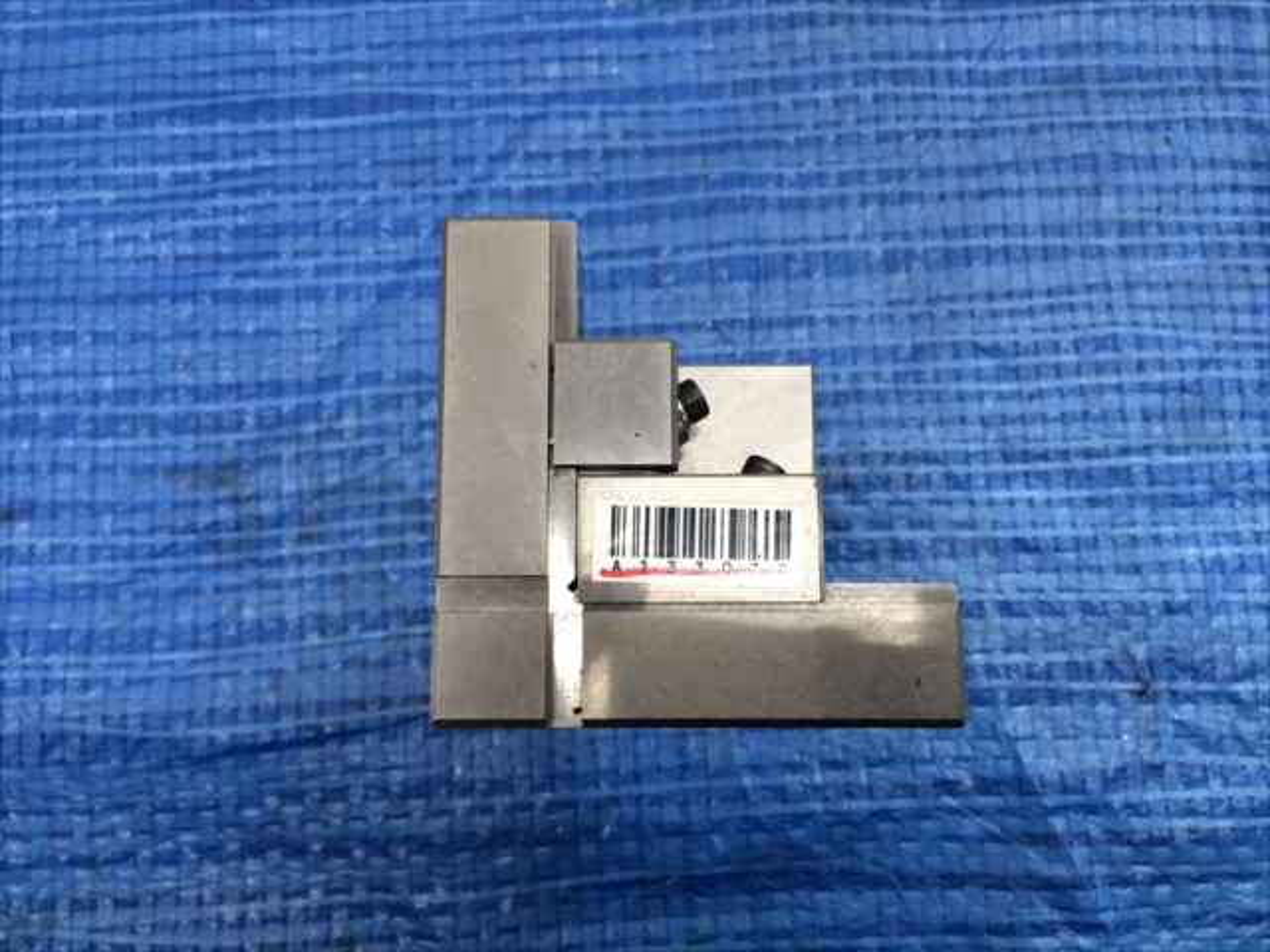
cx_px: 635
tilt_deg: -82.8
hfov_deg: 61.7
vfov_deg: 48.2
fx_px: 1064
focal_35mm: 29
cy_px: 476
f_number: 2.2
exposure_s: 1/30
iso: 64
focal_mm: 4.15
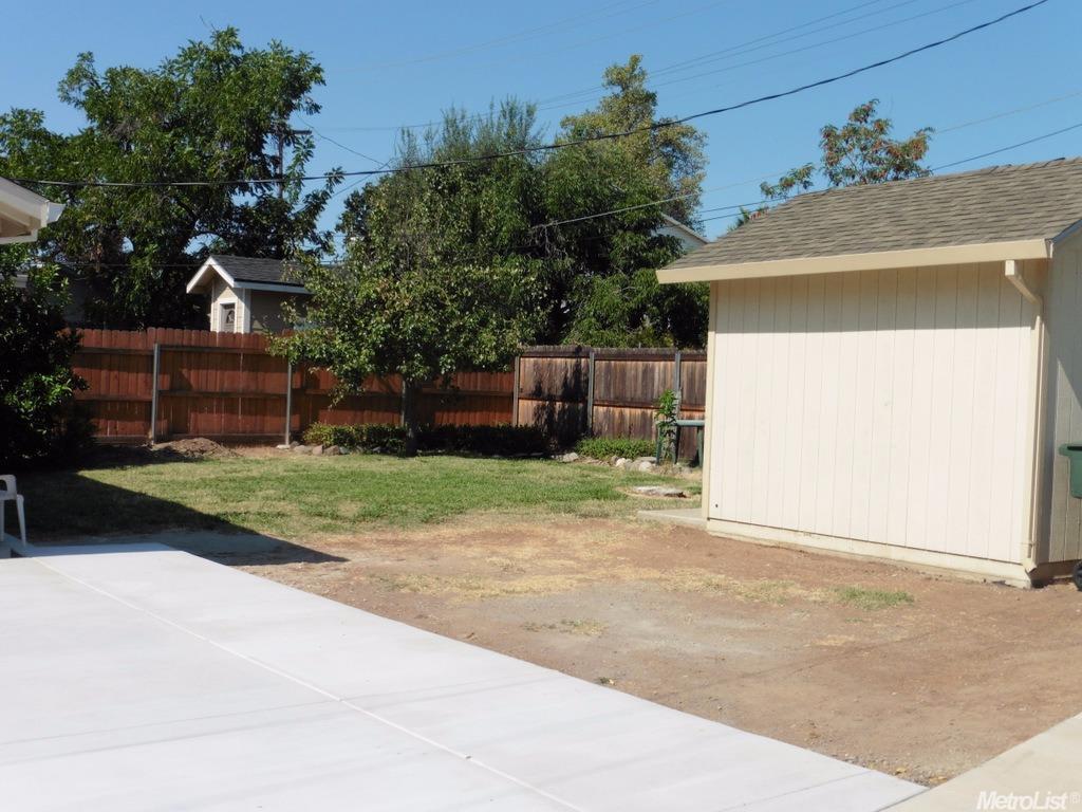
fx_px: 1282
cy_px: 406
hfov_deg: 45.8
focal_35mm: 41
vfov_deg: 35.1
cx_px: 541
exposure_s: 1/1000
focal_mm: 7.4
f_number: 5
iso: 100
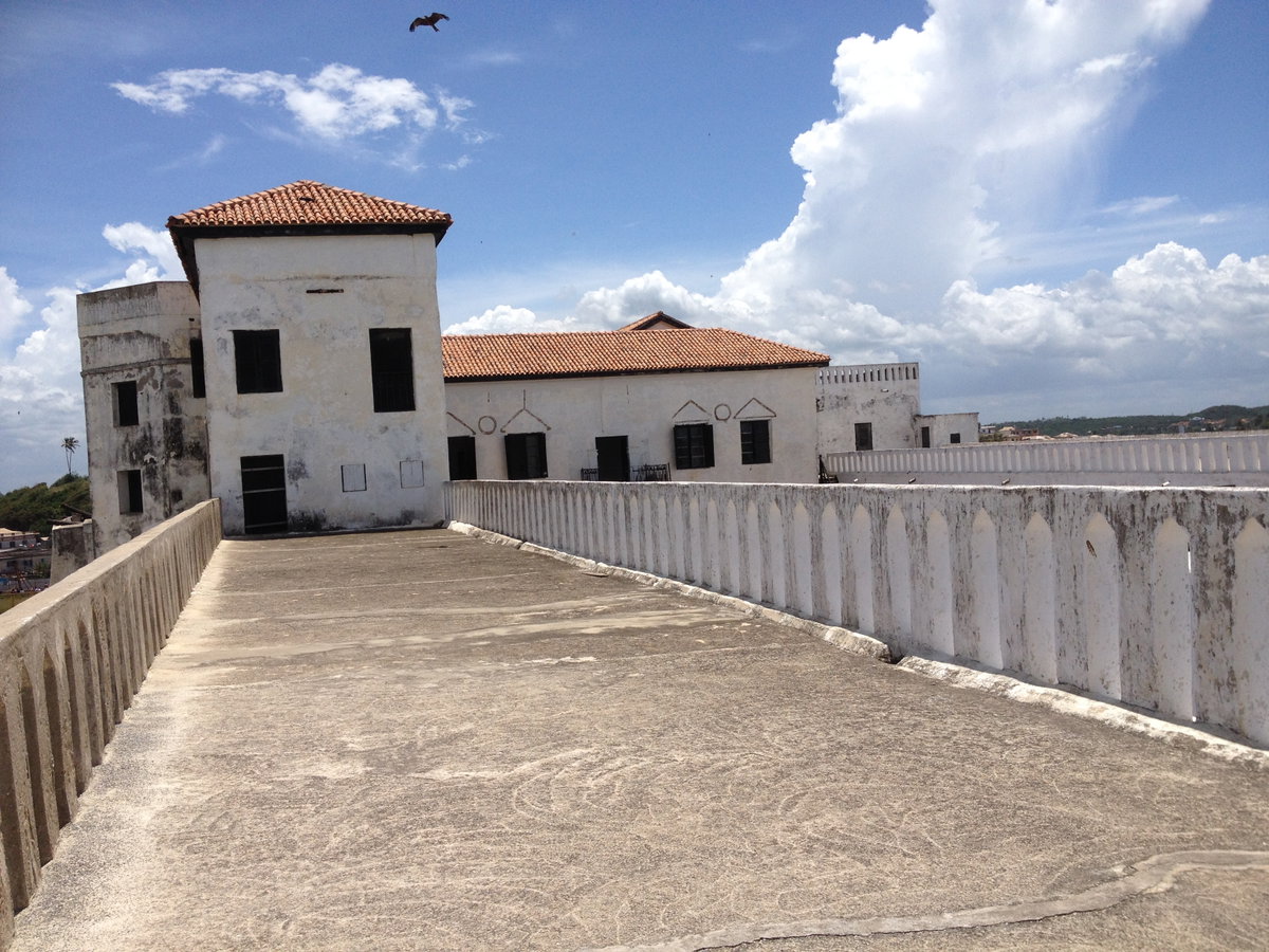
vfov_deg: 40.7
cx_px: 634
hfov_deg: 52.6
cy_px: 476
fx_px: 1283
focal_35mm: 35
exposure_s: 1/3247
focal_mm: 4.28
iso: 50
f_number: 2.4
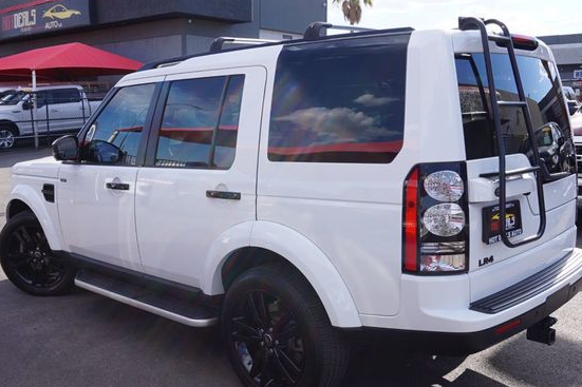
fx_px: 591
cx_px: 289
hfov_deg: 52.4
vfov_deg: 36.3
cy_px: 212
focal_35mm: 37
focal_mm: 21
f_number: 10
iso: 100
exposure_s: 1/80
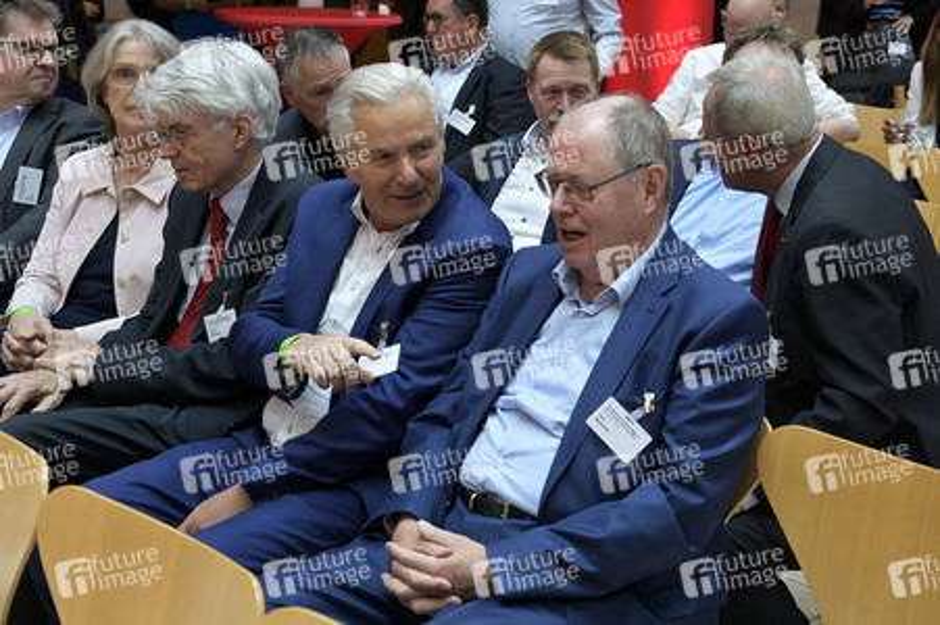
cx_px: 470
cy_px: 312
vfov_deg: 27.0
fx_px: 1305
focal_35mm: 50
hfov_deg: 39.6
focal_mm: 50
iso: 1600
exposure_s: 1/500
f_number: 5
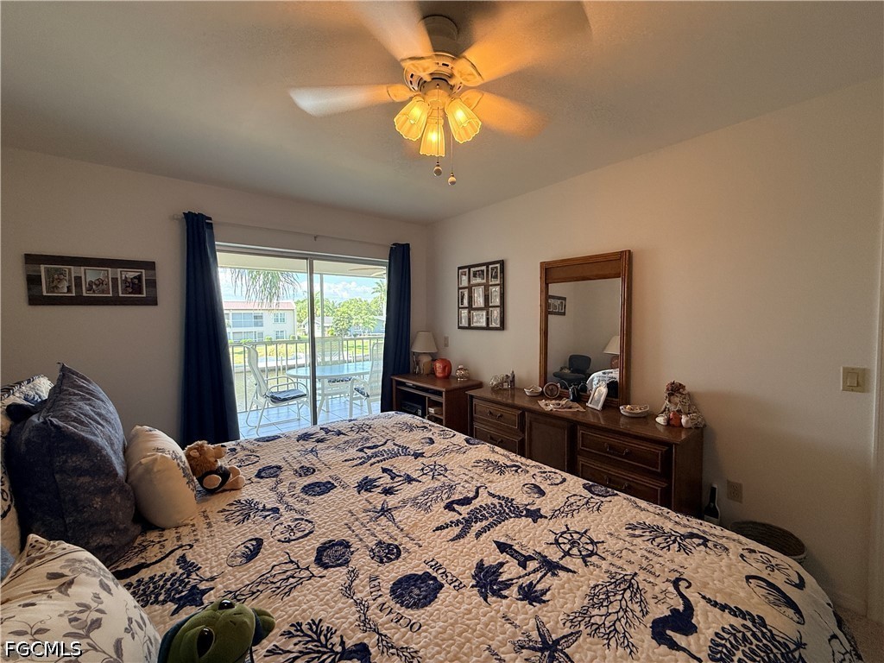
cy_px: 332
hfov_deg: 102.1
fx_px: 358
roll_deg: +0.0
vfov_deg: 85.7
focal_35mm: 14
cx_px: 442
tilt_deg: -2.6
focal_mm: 2.22
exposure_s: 1/120
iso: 100
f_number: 2.2
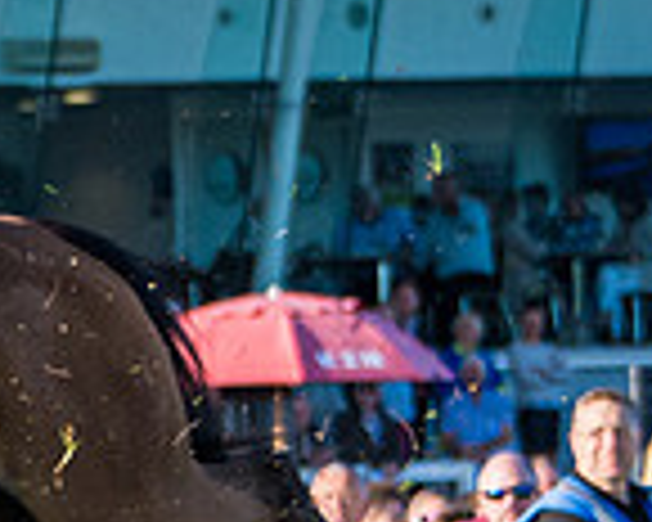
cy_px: 698
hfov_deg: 2.7
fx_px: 13527
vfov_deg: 2.2
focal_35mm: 701
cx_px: -1898
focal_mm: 86
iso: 200
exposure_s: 1/1250
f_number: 4
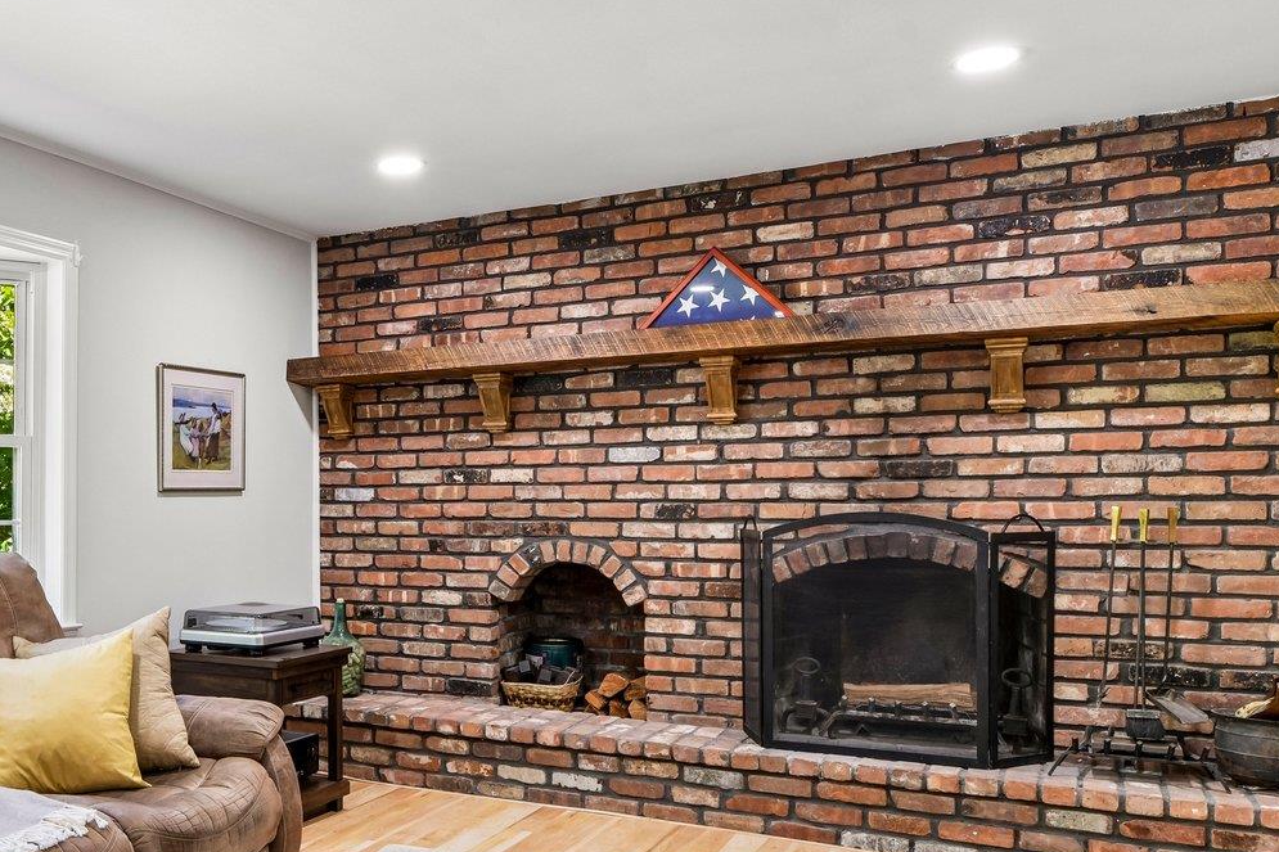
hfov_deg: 51.3
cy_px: 488
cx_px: 266
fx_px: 1243
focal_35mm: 35
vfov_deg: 37.8
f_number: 9
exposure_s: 1/5
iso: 250
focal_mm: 17
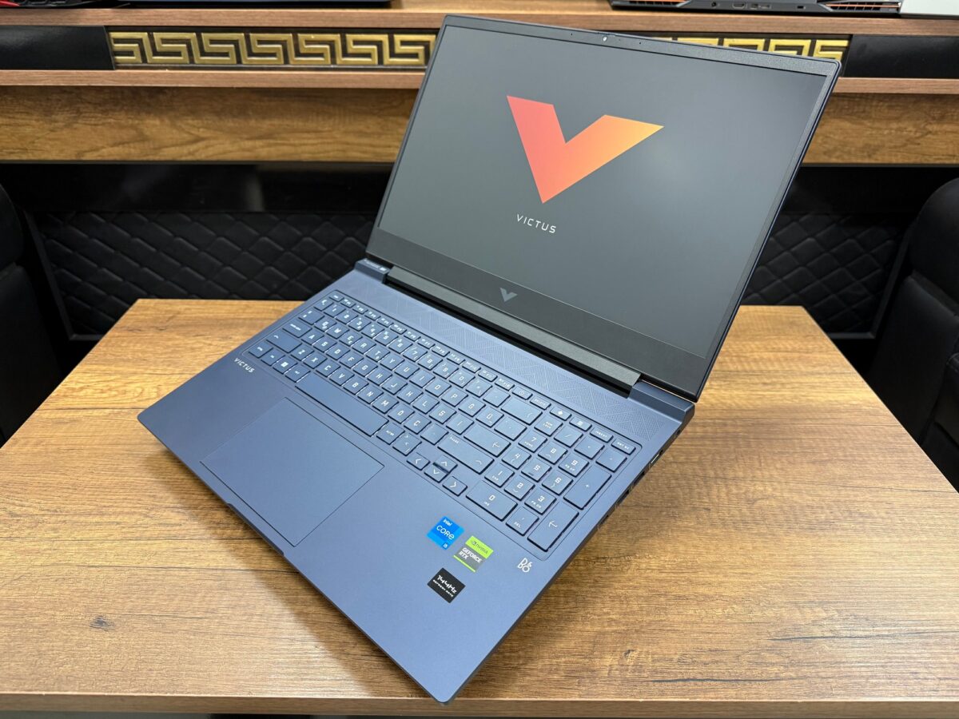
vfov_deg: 56.8
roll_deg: -1.0
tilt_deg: -31.0
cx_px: 480
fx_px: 665
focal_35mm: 24
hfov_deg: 71.6
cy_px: 360
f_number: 1.78
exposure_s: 1/50
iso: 200
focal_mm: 6.76
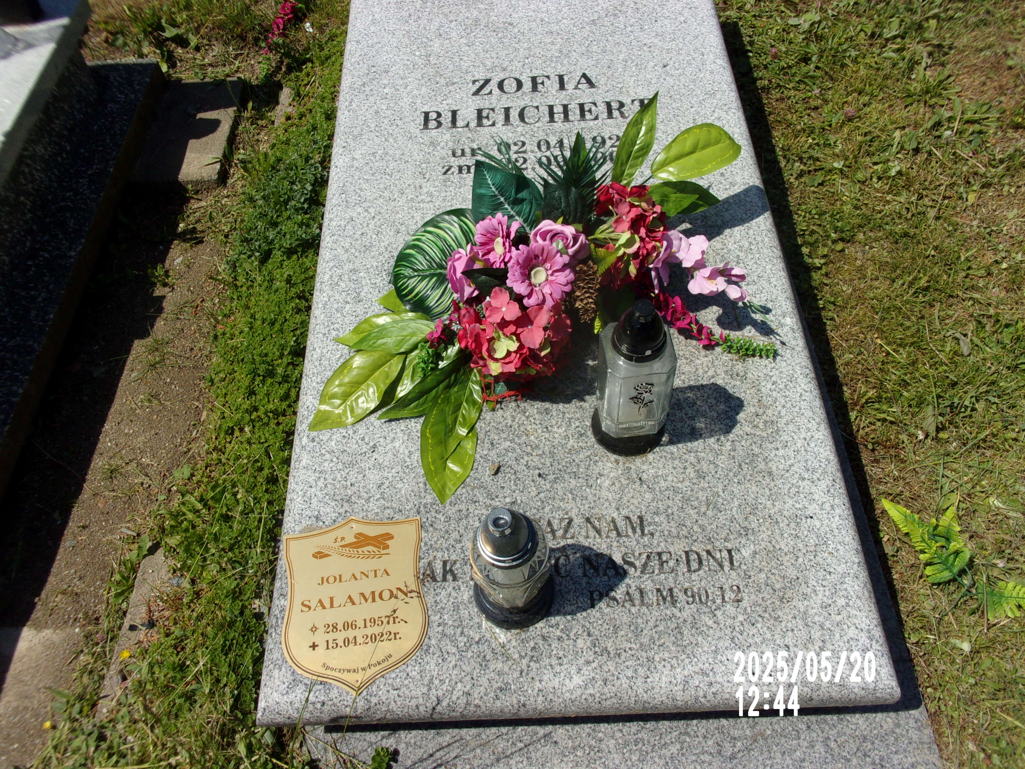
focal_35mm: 28
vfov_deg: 49.7
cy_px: 384
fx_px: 829
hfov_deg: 63.4
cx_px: 512
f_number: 10.8
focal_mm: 5.1
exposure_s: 1/170
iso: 80
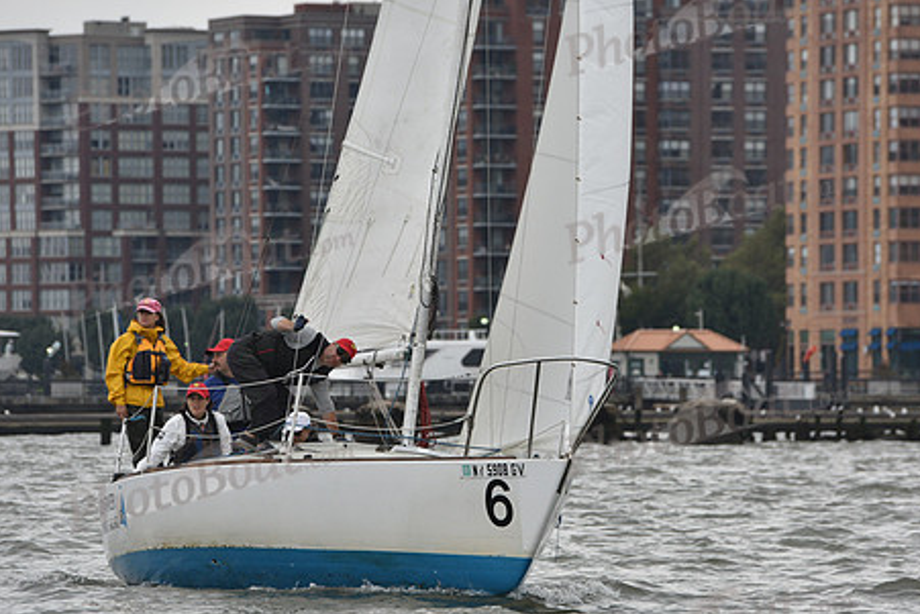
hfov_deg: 8.0
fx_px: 6570
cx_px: 461
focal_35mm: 257
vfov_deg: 5.4
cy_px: 346
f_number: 6.3
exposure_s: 1/800
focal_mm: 200
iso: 400
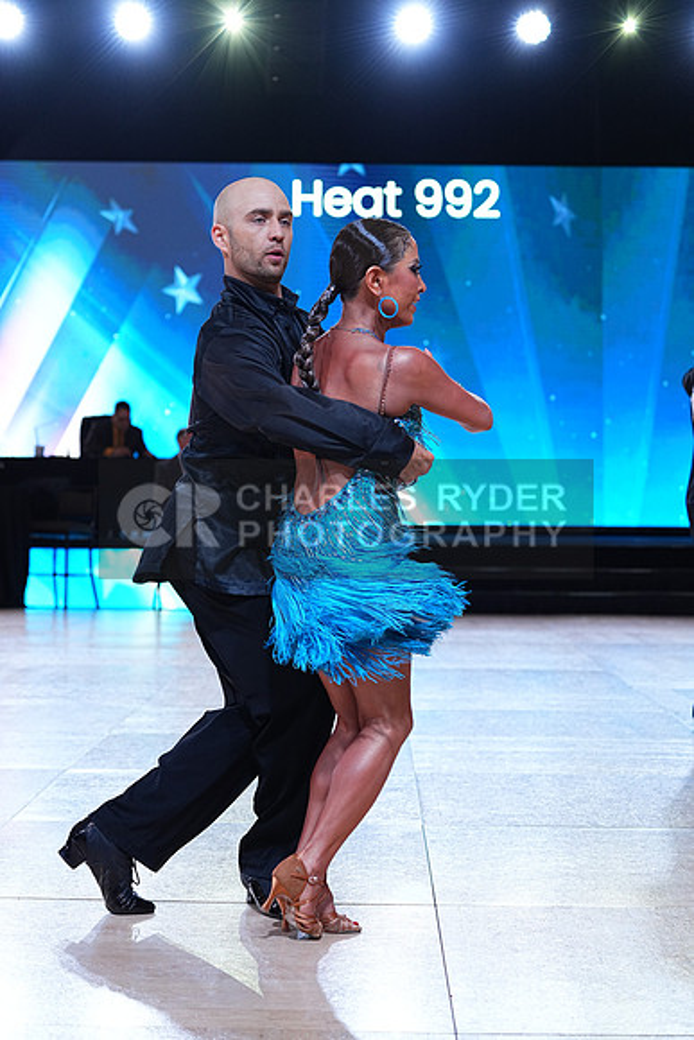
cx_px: 347
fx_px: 2023
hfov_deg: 19.5
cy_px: 520
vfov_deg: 28.8
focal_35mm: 70
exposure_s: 1/250
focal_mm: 70
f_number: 4
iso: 640
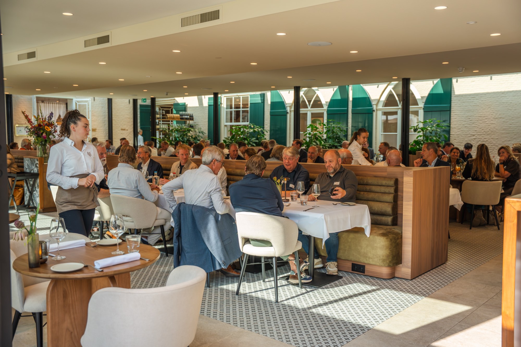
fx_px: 506
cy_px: 174
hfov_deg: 54.4
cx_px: 260
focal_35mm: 35
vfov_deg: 37.8
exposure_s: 1/640
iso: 320
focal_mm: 35
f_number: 3.2
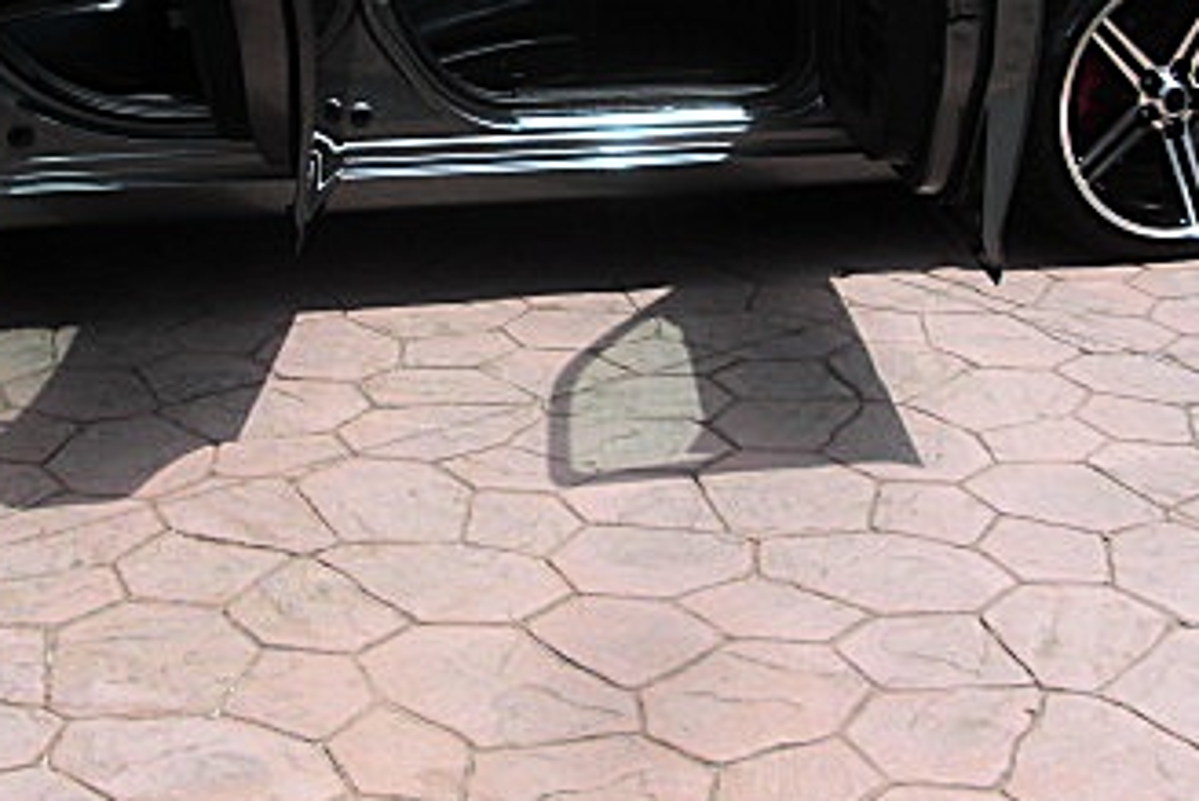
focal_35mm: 73
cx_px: 362
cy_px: 176
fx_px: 2432
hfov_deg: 27.5
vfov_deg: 18.5
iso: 50
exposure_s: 1/800
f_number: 2.8
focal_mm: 6.3
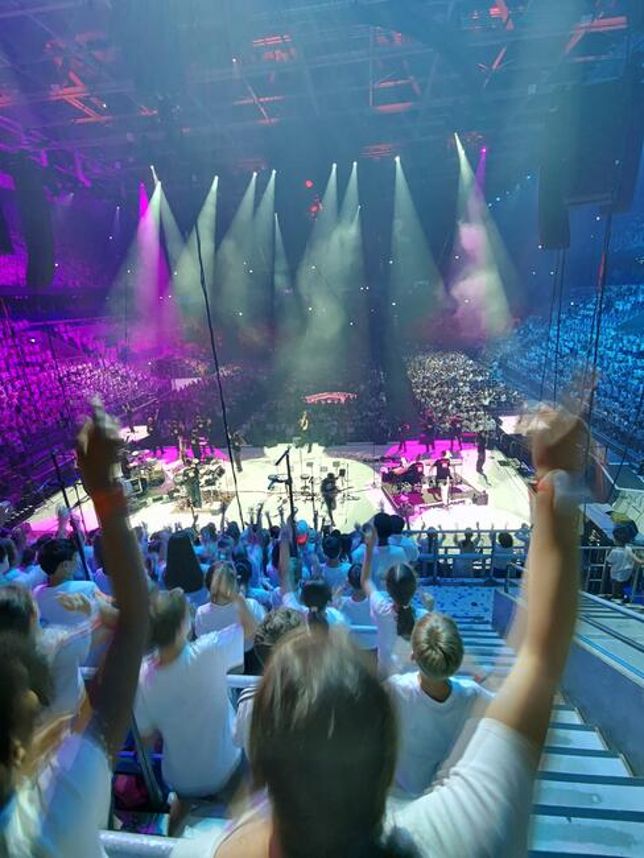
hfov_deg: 74.8
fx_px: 421
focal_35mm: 17
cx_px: 322
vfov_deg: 91.0
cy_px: 429
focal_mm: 2.26
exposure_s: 1/33.3
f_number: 2.2
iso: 320
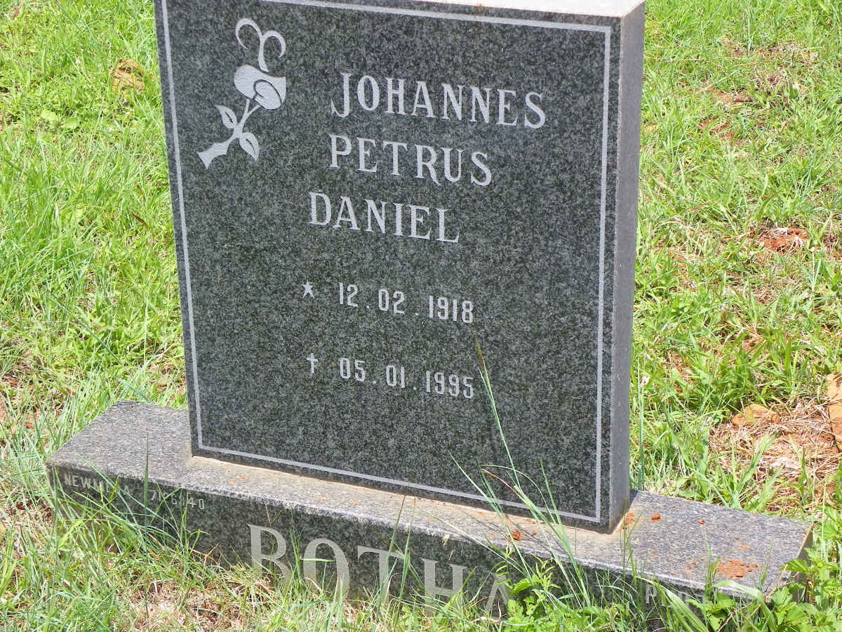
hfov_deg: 24.4
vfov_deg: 18.4
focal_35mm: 80
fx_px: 1946
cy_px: 316
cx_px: 421
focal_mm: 14.2
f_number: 4.5
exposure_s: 1/250
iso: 64
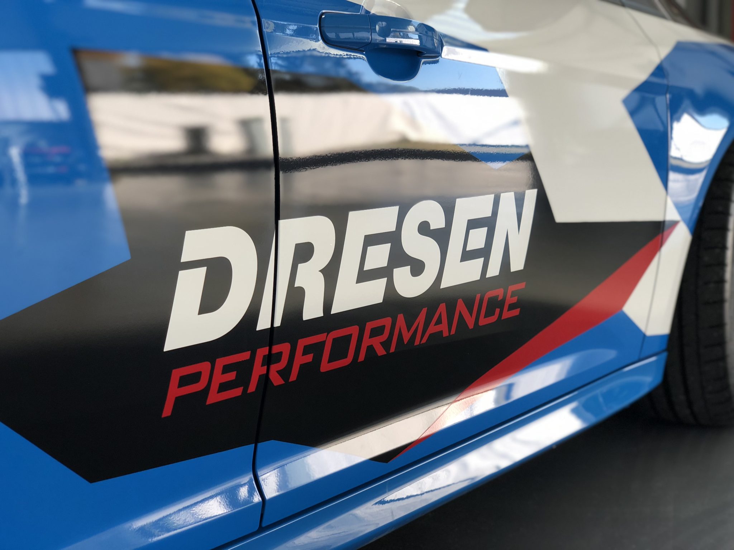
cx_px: 367
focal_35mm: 52
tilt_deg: -9.8
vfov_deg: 28.0
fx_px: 1103
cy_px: 275
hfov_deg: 36.8
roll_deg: +2.0
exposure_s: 1/60
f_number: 2.4
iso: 16
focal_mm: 6
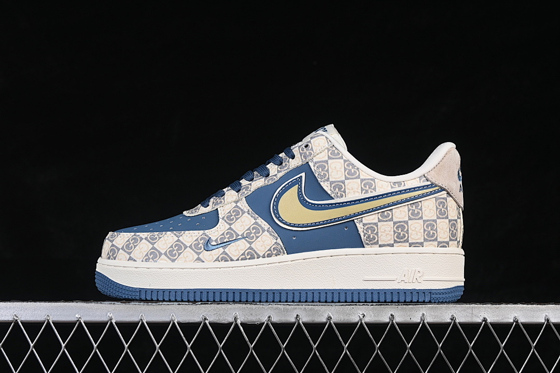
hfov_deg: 27.0
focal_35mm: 75
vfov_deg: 18.2
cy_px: 186
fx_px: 1167
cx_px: 280
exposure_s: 1/80
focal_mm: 50
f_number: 8
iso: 160
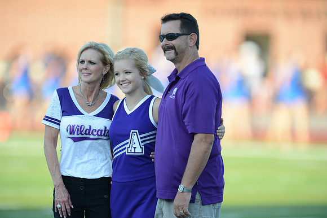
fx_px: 4993
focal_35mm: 550
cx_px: 164
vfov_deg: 2.5
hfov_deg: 3.8
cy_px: 109
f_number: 4
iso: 800
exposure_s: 1/1250
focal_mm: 550
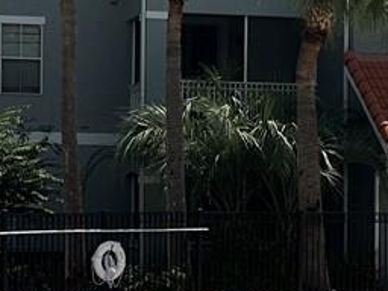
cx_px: 174
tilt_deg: -0.2
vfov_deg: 9.9
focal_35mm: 150
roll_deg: -0.1
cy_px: 179
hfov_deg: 13.2
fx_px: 1681
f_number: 1.78
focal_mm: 6.86
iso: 80
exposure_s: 1/9709
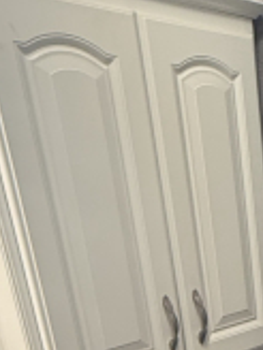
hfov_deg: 22.4
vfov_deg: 30.1
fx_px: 577
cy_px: 389
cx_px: 359
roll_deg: +1.7
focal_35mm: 57
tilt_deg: -22.0
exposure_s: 1/60
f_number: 2.2
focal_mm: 2.22
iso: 400
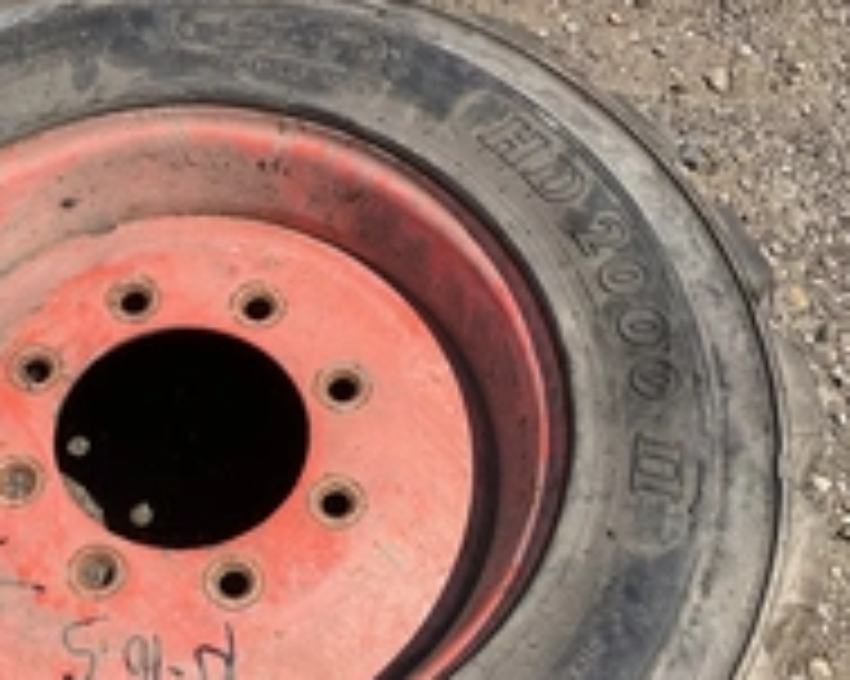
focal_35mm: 60
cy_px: 504
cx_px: 180
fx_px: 1509
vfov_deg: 25.1
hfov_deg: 30.8
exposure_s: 1/1377
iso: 25
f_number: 1.8
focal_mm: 3
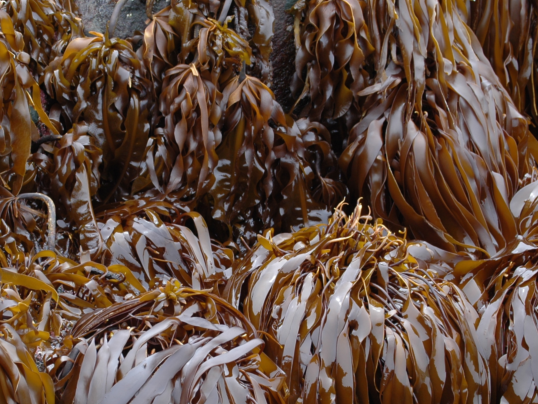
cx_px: 194
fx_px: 2299
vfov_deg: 10.0
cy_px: 288
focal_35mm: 148
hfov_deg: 13.3
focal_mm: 55
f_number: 5.6
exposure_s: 1/125
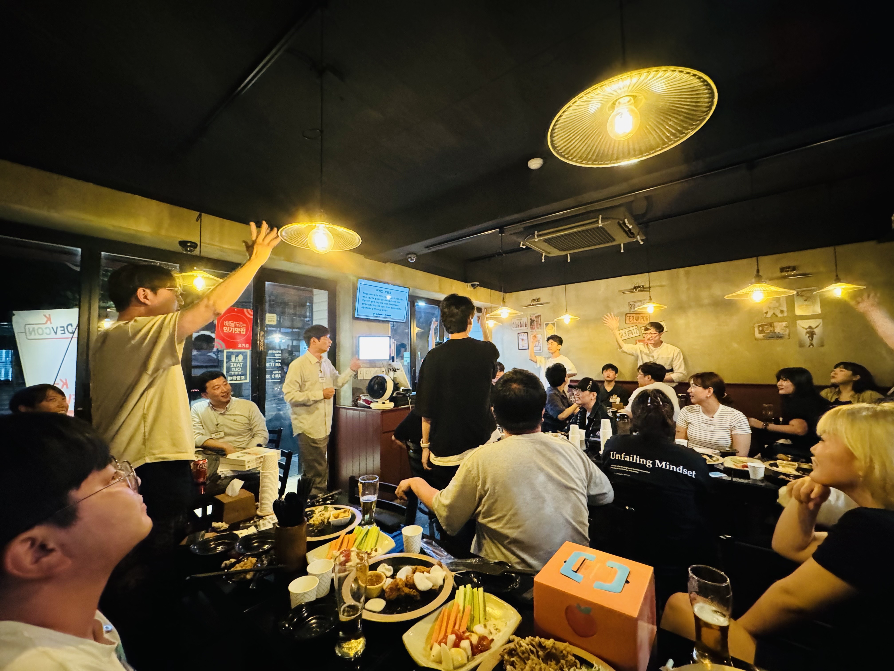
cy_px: 336
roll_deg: +1.2
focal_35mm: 14
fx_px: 362
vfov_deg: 85.7
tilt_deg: +3.9
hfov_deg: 102.1
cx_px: 447
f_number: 2.2
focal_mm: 2.22
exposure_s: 1/40
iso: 1250
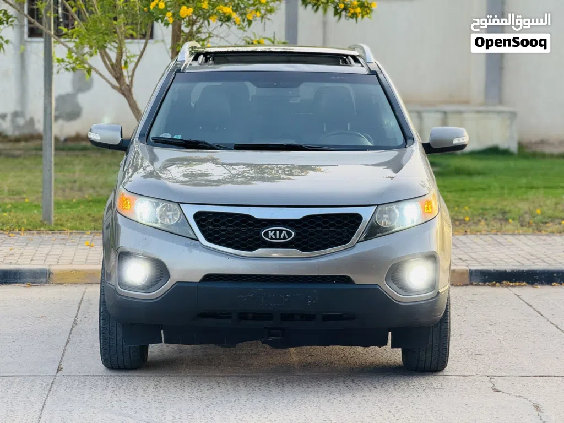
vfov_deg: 12.3
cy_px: 212
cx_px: 282
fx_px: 1955
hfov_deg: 16.4
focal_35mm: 120
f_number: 2.8
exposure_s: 1/133
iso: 50
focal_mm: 15.66
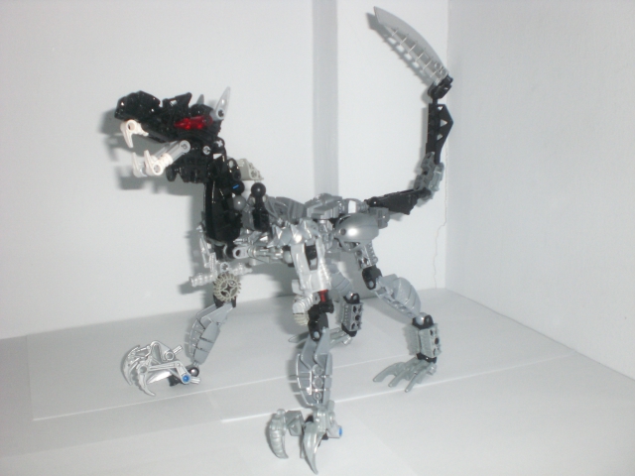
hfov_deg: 49.0
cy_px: 238
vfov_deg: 37.7
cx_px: 318
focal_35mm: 38
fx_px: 697
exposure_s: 1/60
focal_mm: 6.3
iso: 200
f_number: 3.1
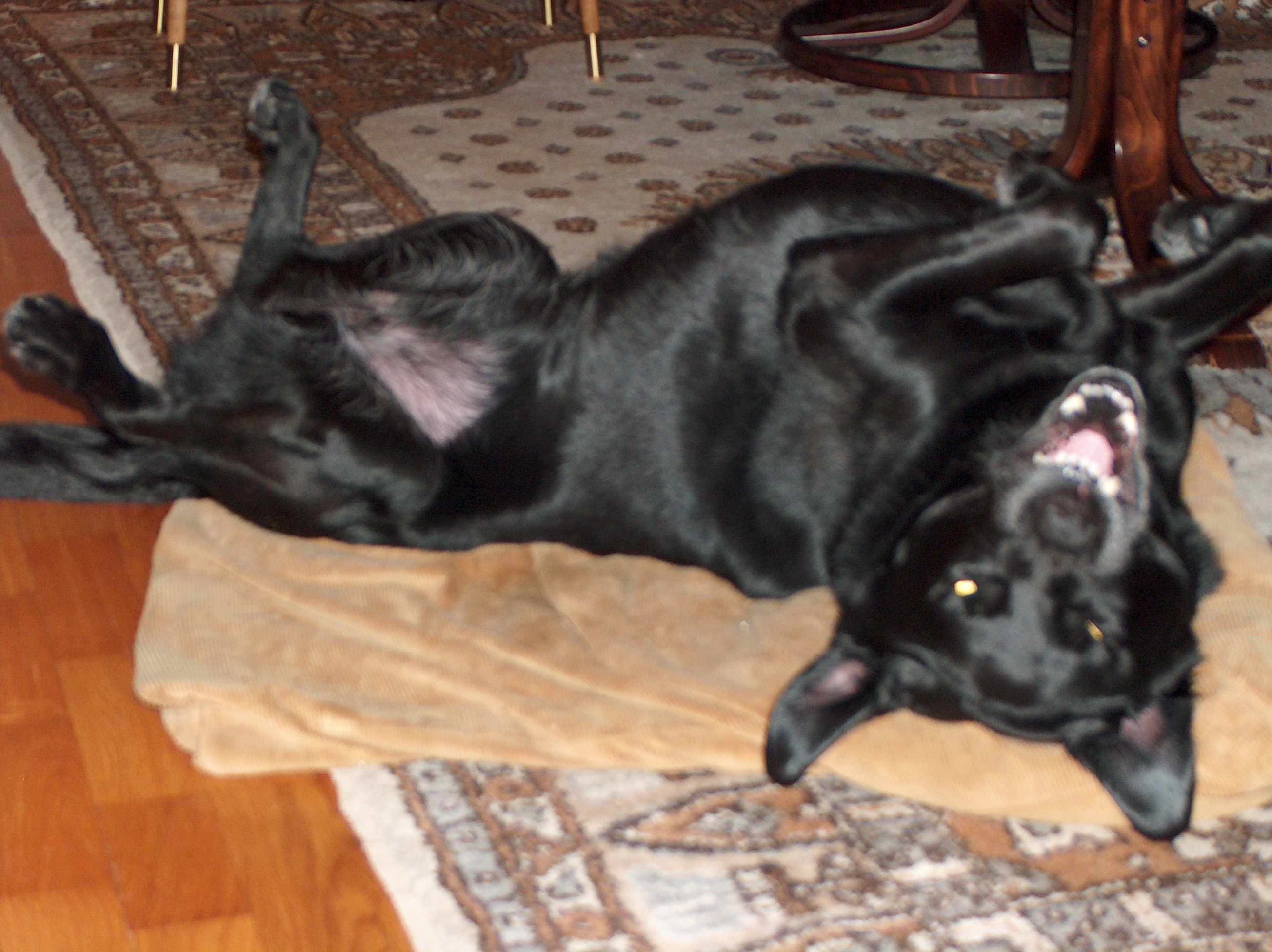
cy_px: 476
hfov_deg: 23.3
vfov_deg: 17.5
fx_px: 3084
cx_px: 636
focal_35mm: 84
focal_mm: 17.25
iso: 192
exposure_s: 1/125
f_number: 2.9
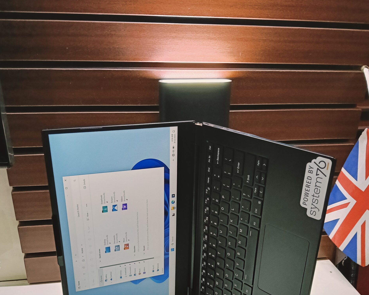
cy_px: 221
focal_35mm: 36
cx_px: 188
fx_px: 393
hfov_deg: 50.3
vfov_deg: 40.0
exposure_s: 1/33.3
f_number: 1.8
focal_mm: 3.98
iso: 400
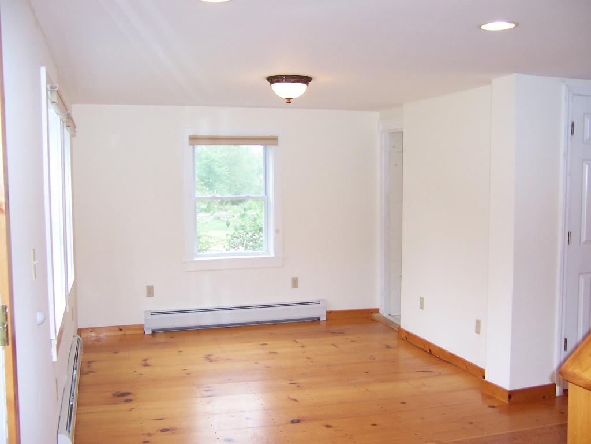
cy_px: 222
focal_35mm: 36
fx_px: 615
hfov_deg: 51.4
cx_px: 296
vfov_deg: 39.7
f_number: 2.8
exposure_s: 1/90
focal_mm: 5.6
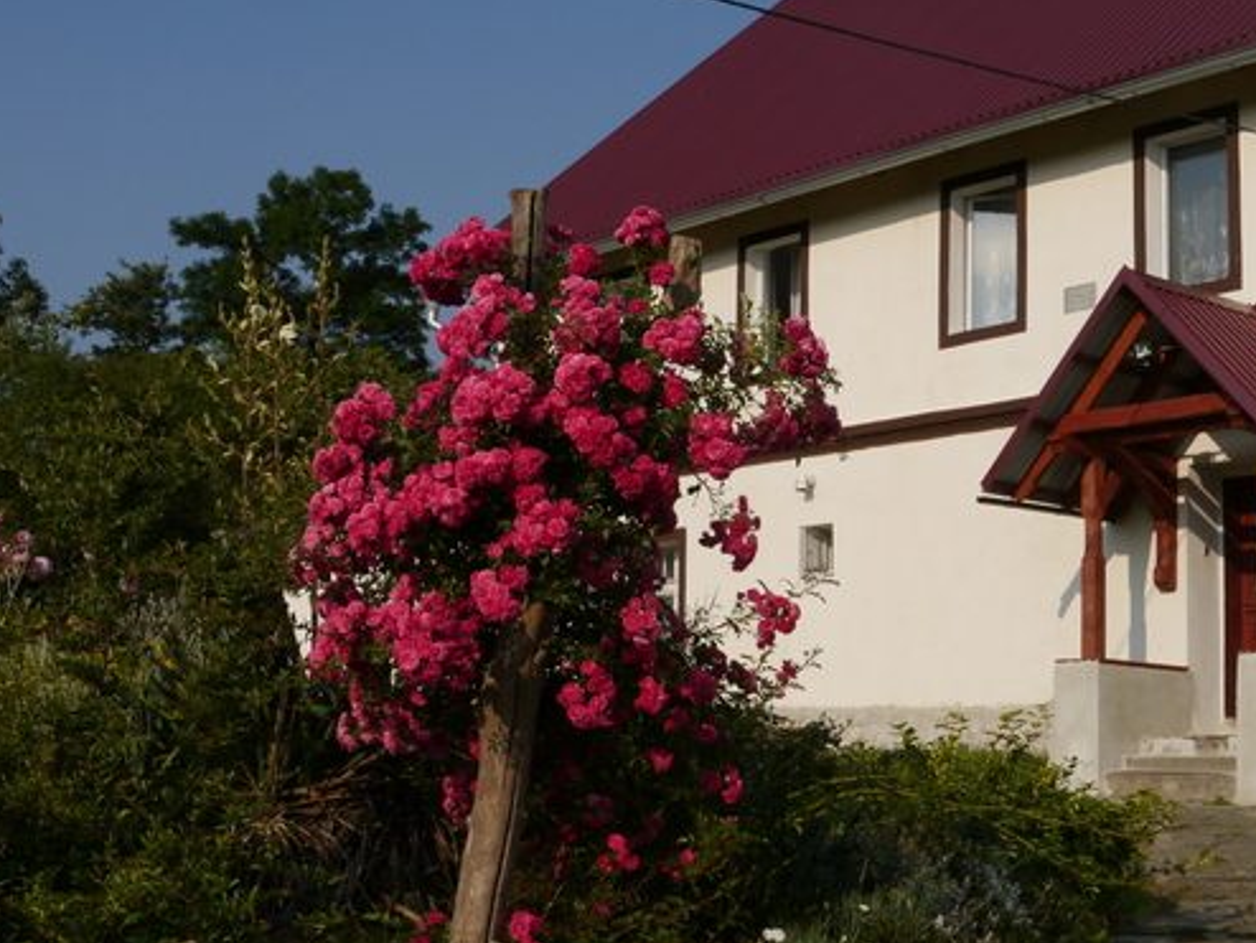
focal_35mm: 57
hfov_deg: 33.7
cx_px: 755
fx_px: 2069
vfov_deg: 25.6
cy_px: 558
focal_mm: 22
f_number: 11
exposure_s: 1/400
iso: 160
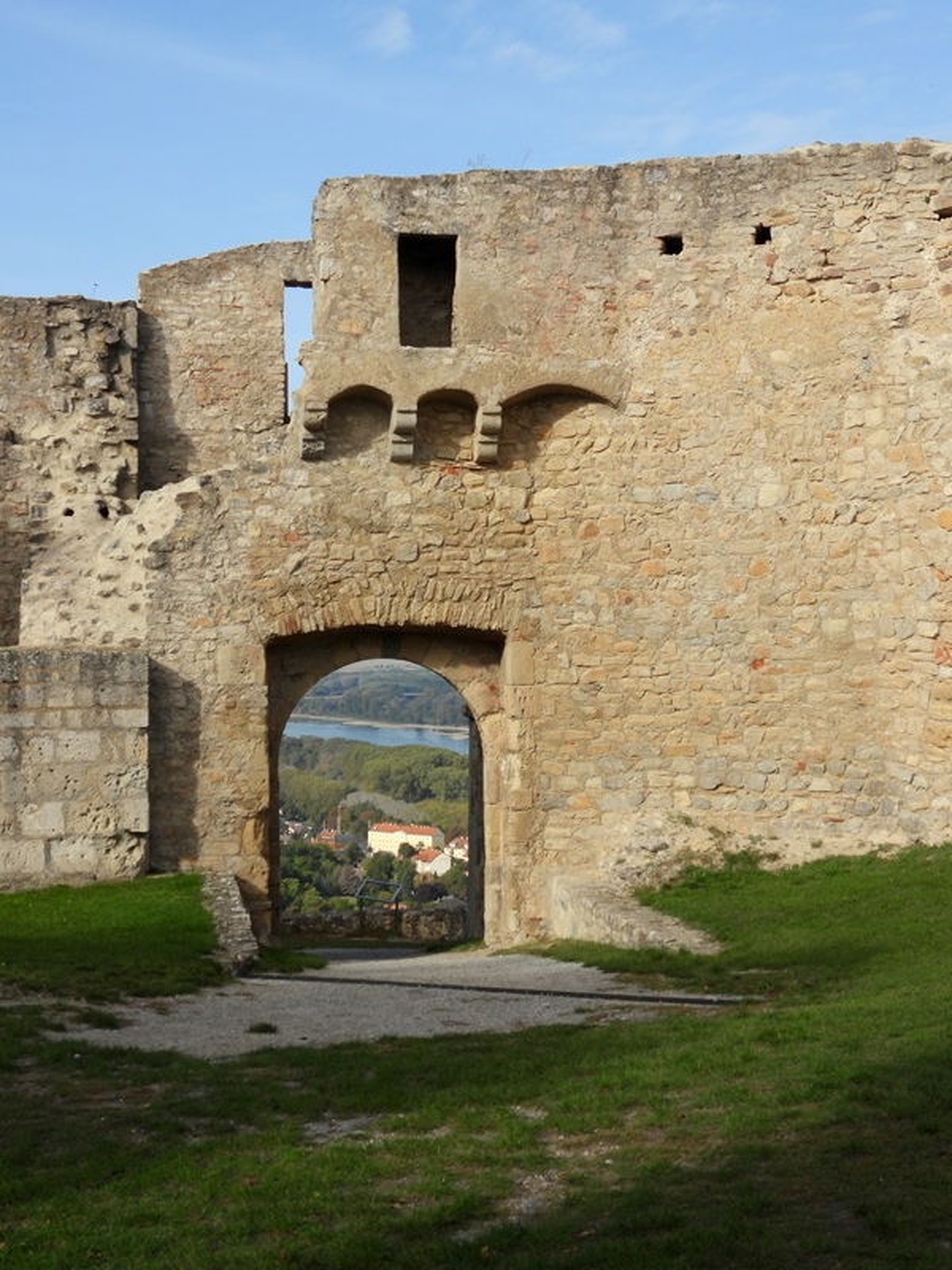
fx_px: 1723
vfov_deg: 40.4
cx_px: 476
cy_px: 635
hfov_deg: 30.9
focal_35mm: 47
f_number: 3.2
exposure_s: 1/1250
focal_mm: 8.4
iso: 100
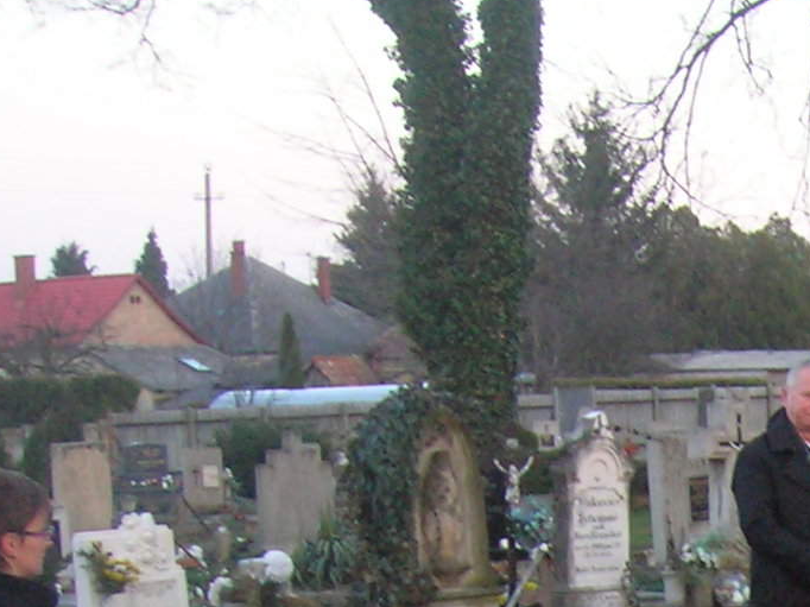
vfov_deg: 12.2
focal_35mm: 114
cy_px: 989
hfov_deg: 16.2
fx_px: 2667
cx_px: 1100
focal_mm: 5.7
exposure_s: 1/60.1
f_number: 2.9
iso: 133
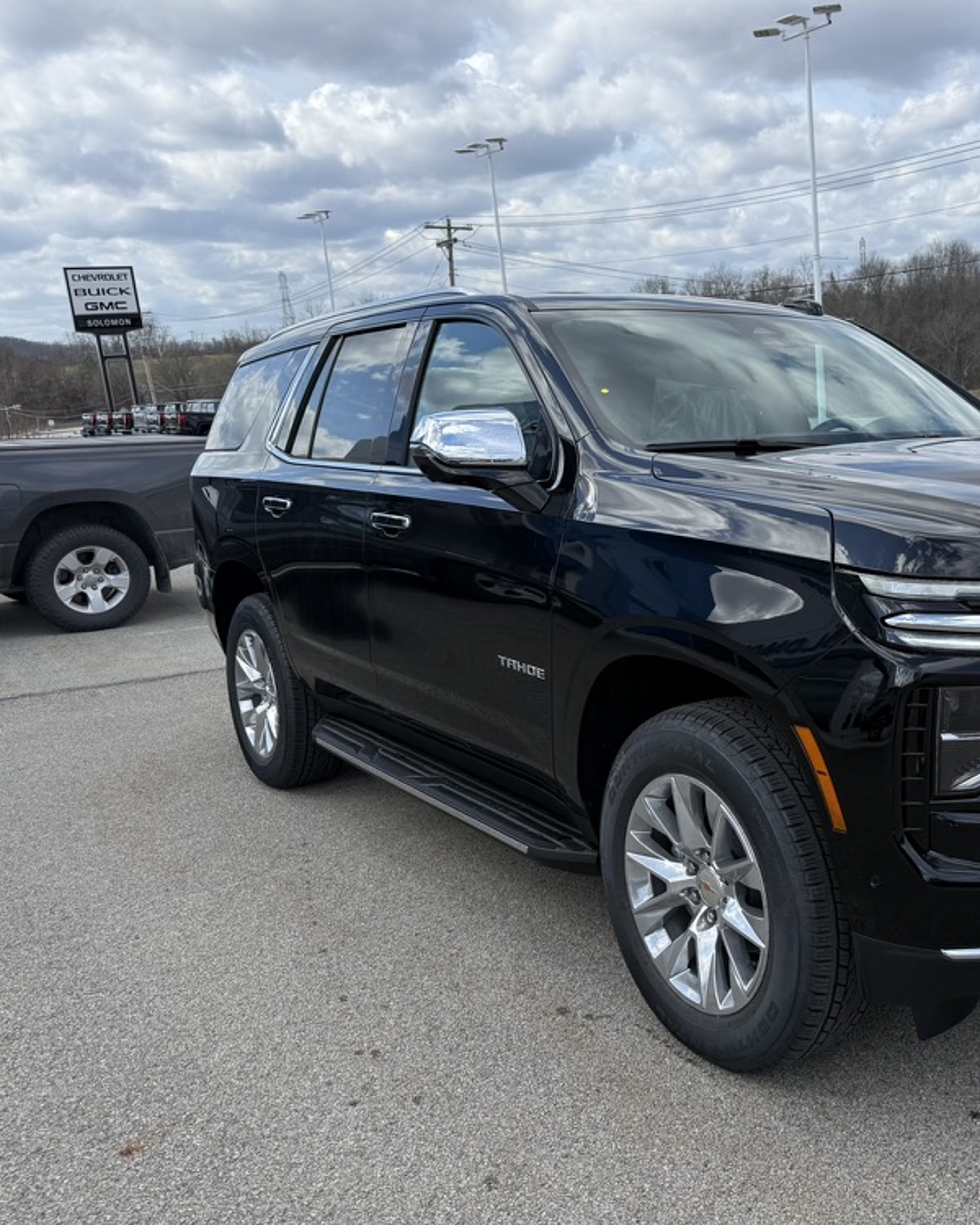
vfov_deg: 55.7
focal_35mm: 32
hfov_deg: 43.5
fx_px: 1160
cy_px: 604
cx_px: 797
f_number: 1.78
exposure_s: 1/3145
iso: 80
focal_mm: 6.76
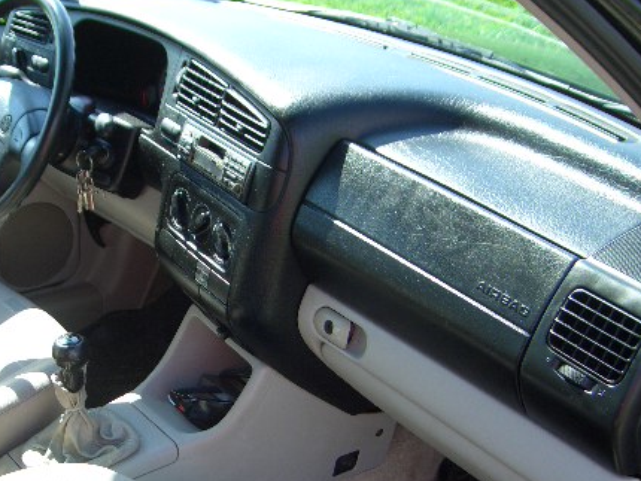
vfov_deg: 25.0
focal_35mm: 58
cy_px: 344
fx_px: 1075
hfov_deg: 32.9
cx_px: 207
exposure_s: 1/125
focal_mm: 8
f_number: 2.8
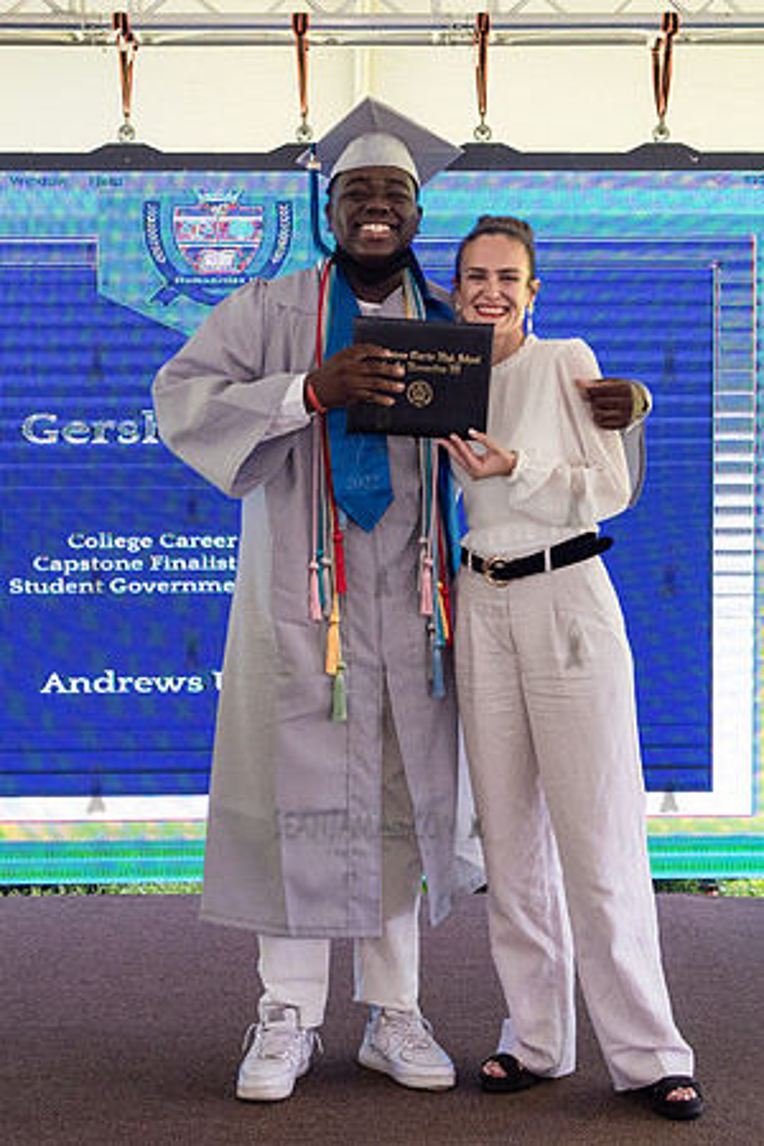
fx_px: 2028
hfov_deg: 21.3
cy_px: 461
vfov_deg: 31.5
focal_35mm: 64
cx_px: 388
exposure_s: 1/800
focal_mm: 35
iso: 2500
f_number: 4
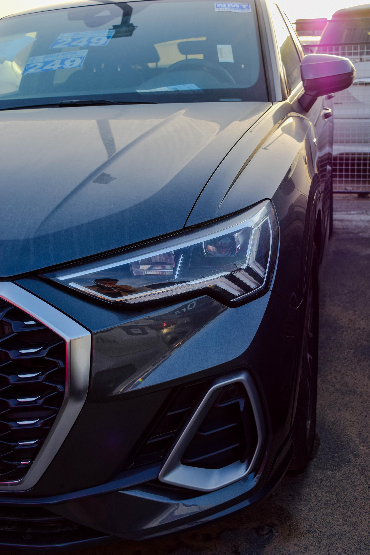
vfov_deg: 47.9
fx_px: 624
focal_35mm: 40
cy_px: 278
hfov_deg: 33.0
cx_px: 185
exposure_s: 1/250
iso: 200
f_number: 5.6
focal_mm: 27
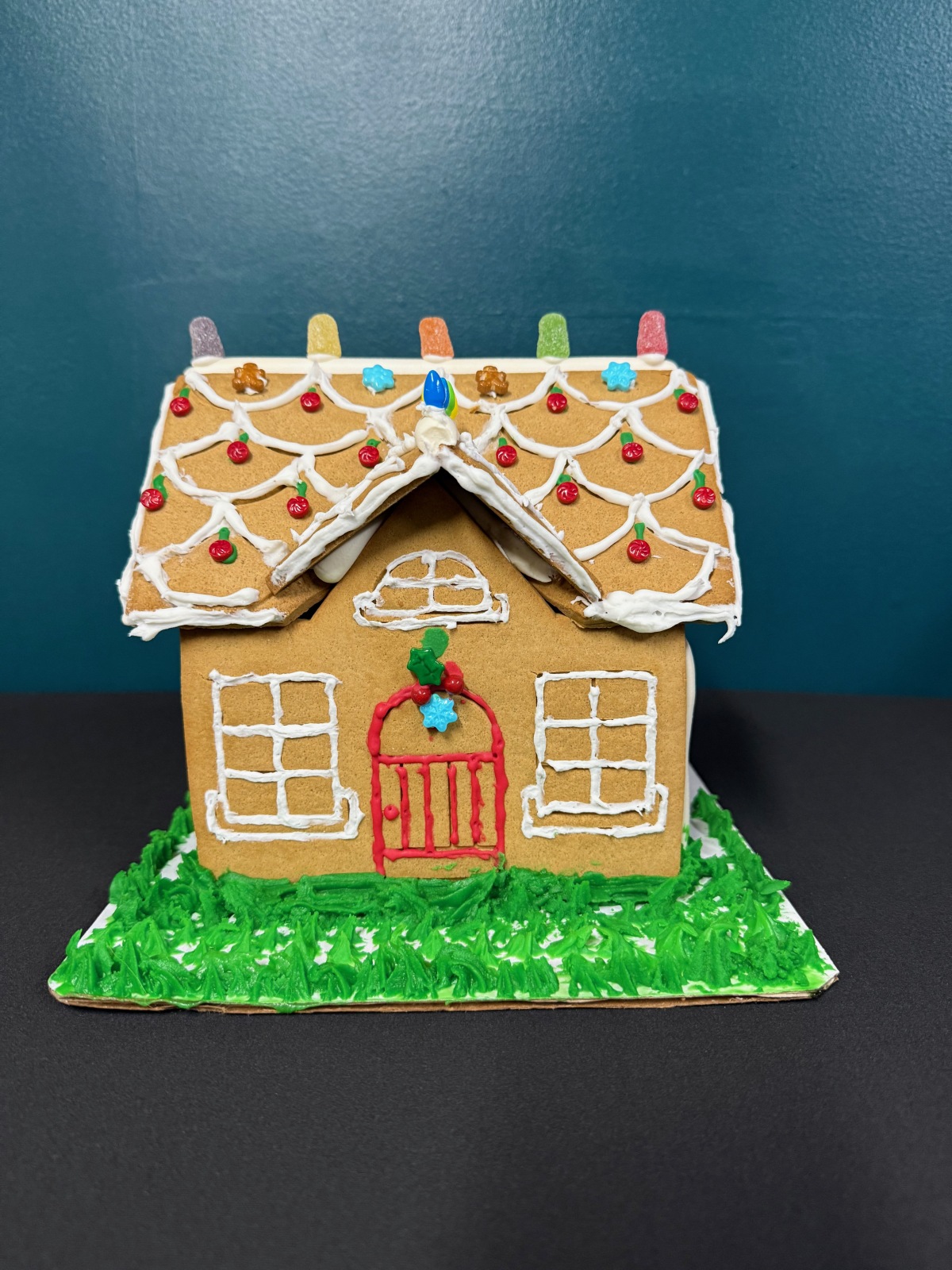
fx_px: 880
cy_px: 635
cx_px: 476
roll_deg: -0.9
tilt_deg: -11.3
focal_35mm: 24
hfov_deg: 56.8
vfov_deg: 71.6
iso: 250
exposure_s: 1/60
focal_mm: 6.76
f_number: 1.78
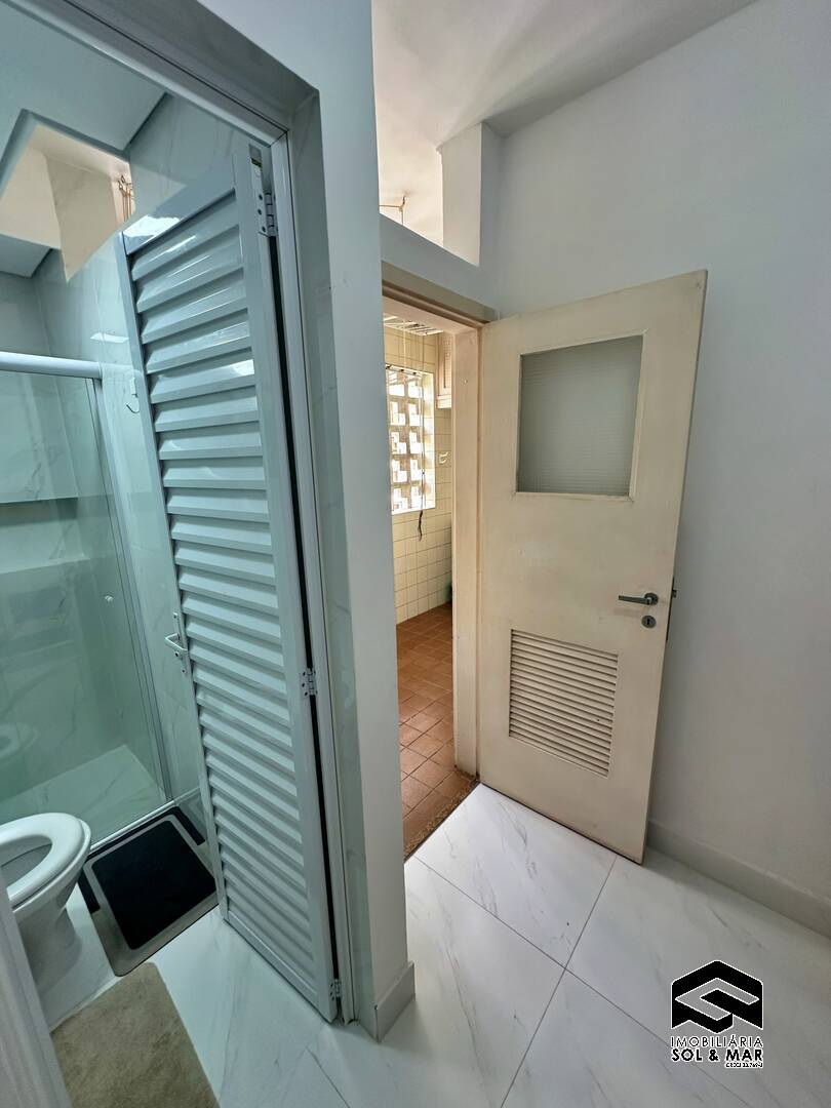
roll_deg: +1.0
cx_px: 416
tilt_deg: -12.2
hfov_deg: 85.7
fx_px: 448
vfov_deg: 102.1
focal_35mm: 14
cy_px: 554
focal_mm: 2.22
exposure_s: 1/120
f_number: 2.2
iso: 125
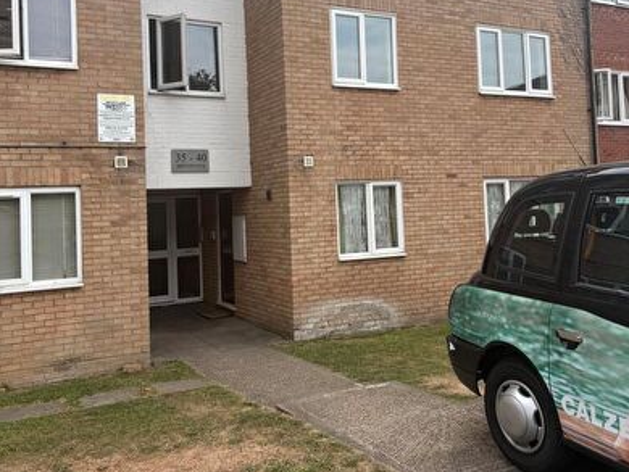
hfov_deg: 52.6
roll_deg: +2.1
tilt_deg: +2.6
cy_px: 173
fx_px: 636
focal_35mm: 35
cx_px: 314
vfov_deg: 40.4
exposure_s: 1/1901
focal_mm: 5.96
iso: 64
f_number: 1.6
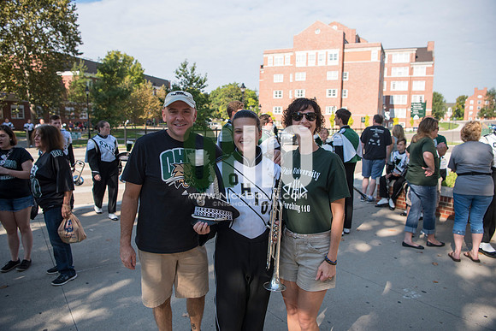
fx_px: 331
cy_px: 166
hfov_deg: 73.7
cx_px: 248
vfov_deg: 53.2
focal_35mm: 24
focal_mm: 24
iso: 320
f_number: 3.5
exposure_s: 1/2500
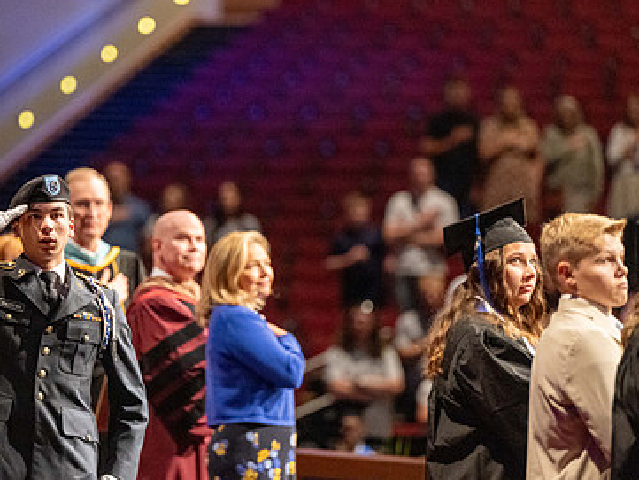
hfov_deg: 6.4
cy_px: 221
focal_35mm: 309
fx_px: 5706
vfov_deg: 4.8
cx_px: 232
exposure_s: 1/250
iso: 4000
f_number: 2.8
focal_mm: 200
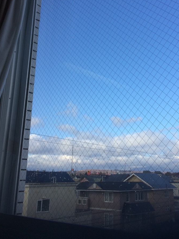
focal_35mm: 39
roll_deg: +1.7
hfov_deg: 36.6
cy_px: 89
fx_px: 269
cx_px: 110
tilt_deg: +17.9
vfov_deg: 47.4
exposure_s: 1/1208
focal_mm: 4.15
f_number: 2.2
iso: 32
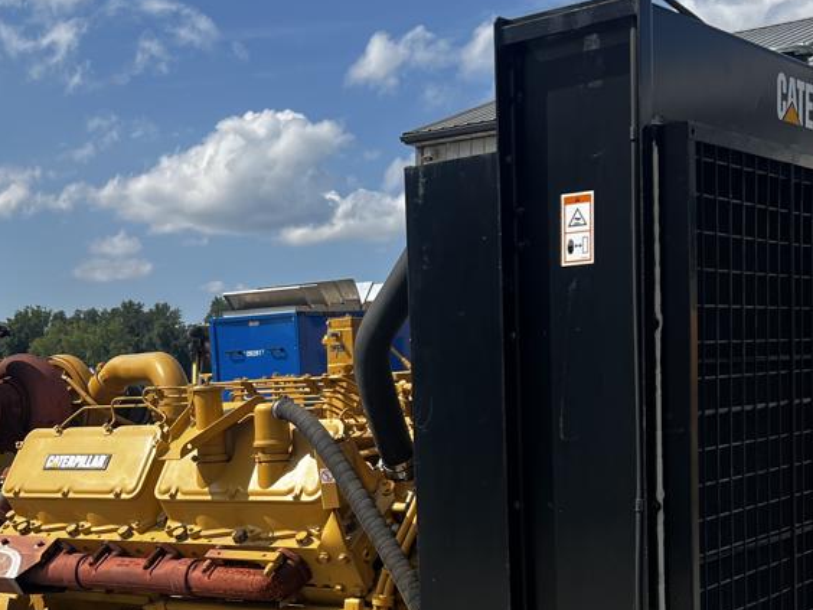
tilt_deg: -7.9
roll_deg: +0.4
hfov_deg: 32.5
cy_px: 570
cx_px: 294
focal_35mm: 59
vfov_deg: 24.0
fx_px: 1386
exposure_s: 1/3571
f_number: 1.5
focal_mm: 5.7
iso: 50
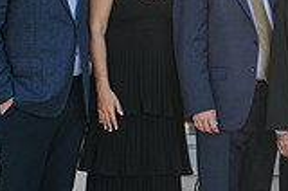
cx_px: 413
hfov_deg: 14.5
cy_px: 90
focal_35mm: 133
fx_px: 1062
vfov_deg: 10.3
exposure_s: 1/400
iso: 180
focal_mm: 35
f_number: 3.5
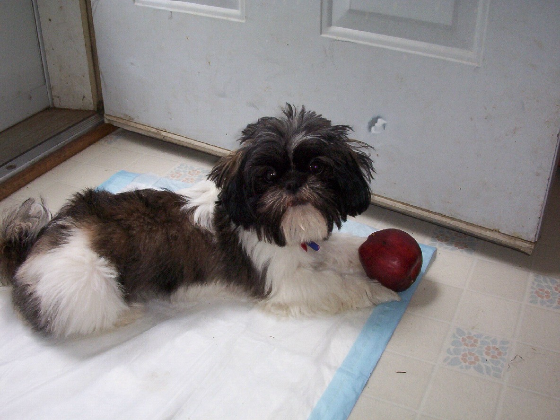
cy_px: 210
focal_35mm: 39
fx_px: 631
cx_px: 280
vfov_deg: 36.8
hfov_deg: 47.9
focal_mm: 6
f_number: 4.5
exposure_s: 1/30
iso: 140
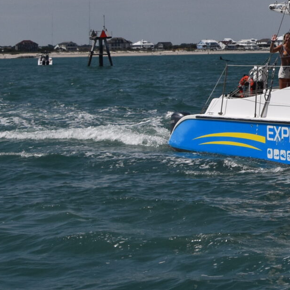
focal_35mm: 138
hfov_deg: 11.8
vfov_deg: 12.4
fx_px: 1308
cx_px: 501
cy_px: -34
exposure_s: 1/2000
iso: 360
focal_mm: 26
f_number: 8
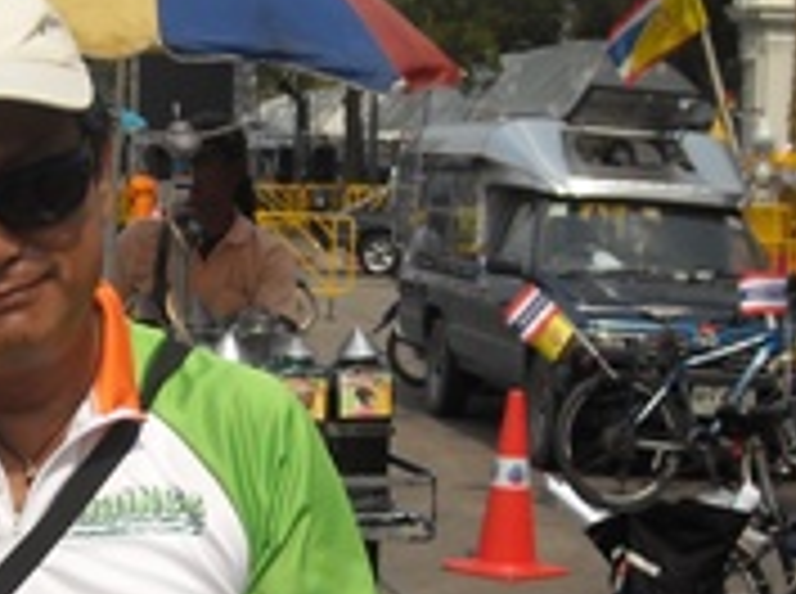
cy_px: 531
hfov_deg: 17.5
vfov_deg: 13.2
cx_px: 112
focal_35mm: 111
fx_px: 2547
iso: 64
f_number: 5.6
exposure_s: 1/419
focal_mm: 5.7
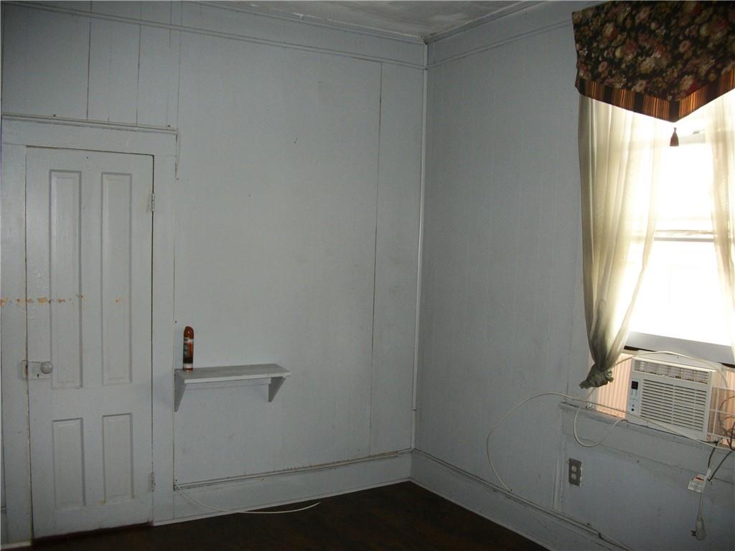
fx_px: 679
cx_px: 368
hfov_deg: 56.8
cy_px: 276
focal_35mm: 32
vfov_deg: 44.2
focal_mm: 5.7
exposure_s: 1/30
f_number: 2.9
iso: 160
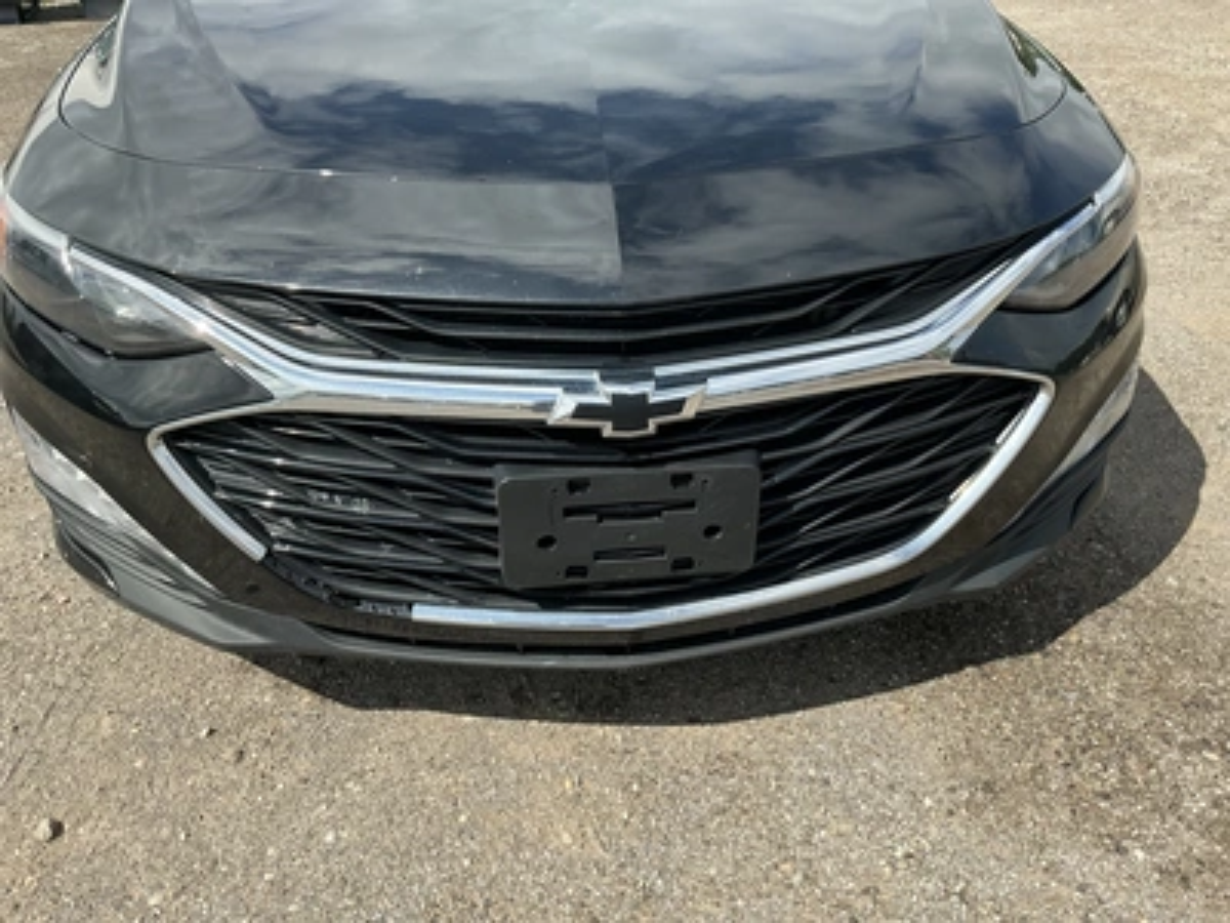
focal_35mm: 28
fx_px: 995
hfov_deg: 63.4
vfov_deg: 49.7
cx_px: 615
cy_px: 462
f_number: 1.8
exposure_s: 1/1055
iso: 25
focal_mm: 3
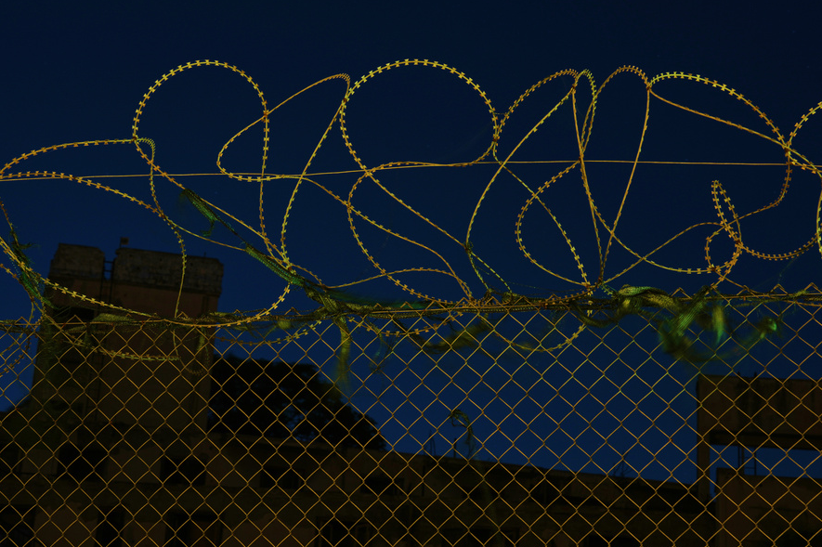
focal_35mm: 81
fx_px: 1848
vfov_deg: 16.8
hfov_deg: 25.1
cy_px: 260
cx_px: 393
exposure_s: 30
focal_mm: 70
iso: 100
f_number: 10
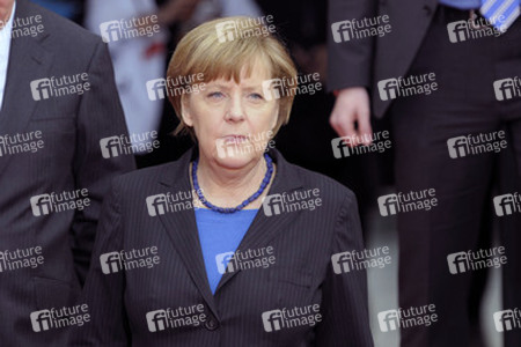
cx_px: 260
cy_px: 174
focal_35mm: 255
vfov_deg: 5.4
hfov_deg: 8.1
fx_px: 3690
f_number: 4
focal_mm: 170
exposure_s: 1/400
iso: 320
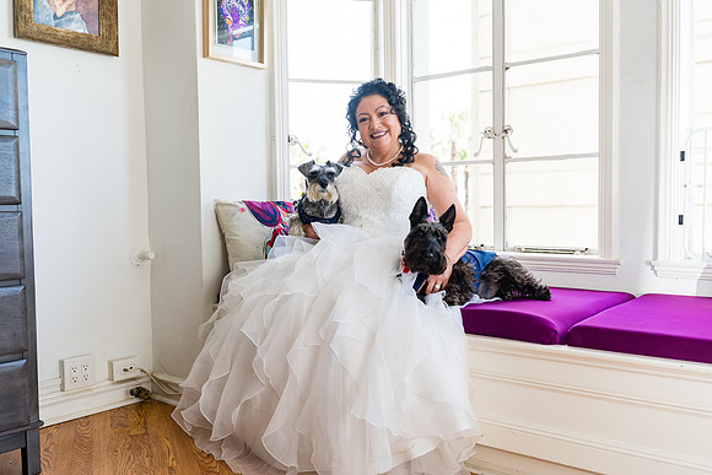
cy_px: 238
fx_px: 692
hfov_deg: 54.4
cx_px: 356
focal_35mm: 35
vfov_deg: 37.9
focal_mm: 35
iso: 320
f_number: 2.8
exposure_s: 1/320
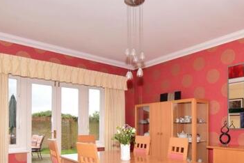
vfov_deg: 44.8
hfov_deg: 65.4
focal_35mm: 28
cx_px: 133
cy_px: 123
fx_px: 190
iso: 400
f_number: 8
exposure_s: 1/200
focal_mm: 10
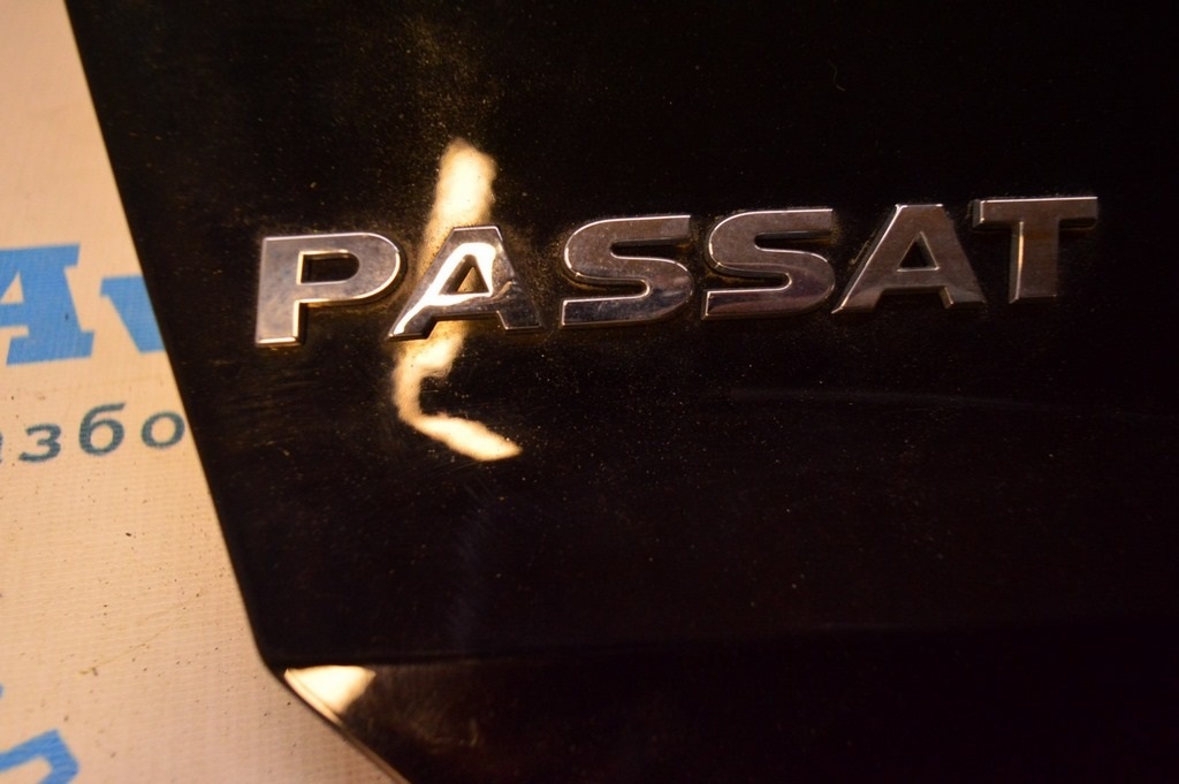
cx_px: 590
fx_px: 1080
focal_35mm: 33
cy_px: 392
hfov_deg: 57.3
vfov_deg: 39.9
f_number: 4
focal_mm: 22
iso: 1600
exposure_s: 1/500
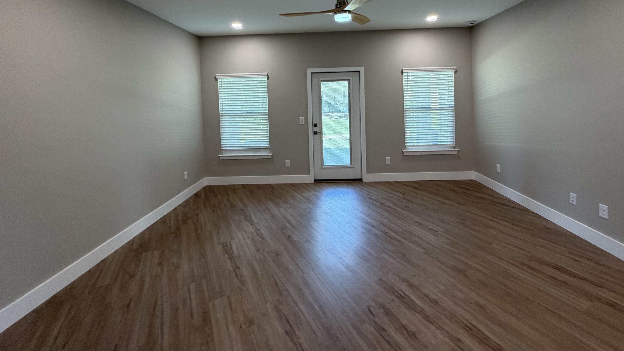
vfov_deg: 64.7
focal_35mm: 16
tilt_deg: -5.9
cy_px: 108
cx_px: 320
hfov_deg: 99.3
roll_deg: +1.7
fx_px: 265
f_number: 2.2
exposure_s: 1/120
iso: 320
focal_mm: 2.22
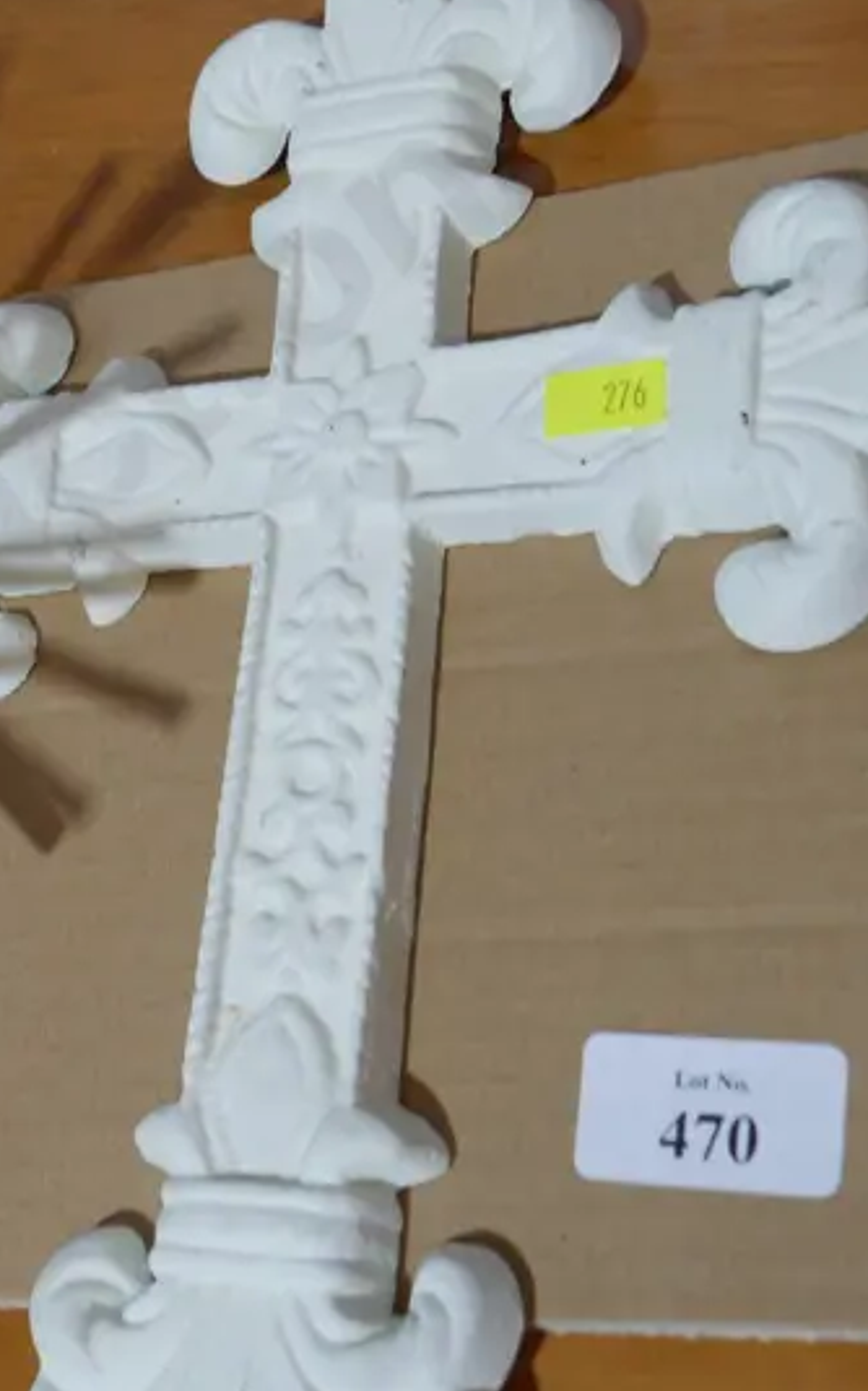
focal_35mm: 69
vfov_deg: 29.7
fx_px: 2614
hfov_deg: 18.4
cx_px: -3
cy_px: 519
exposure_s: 1/80
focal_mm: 17
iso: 200
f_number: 4
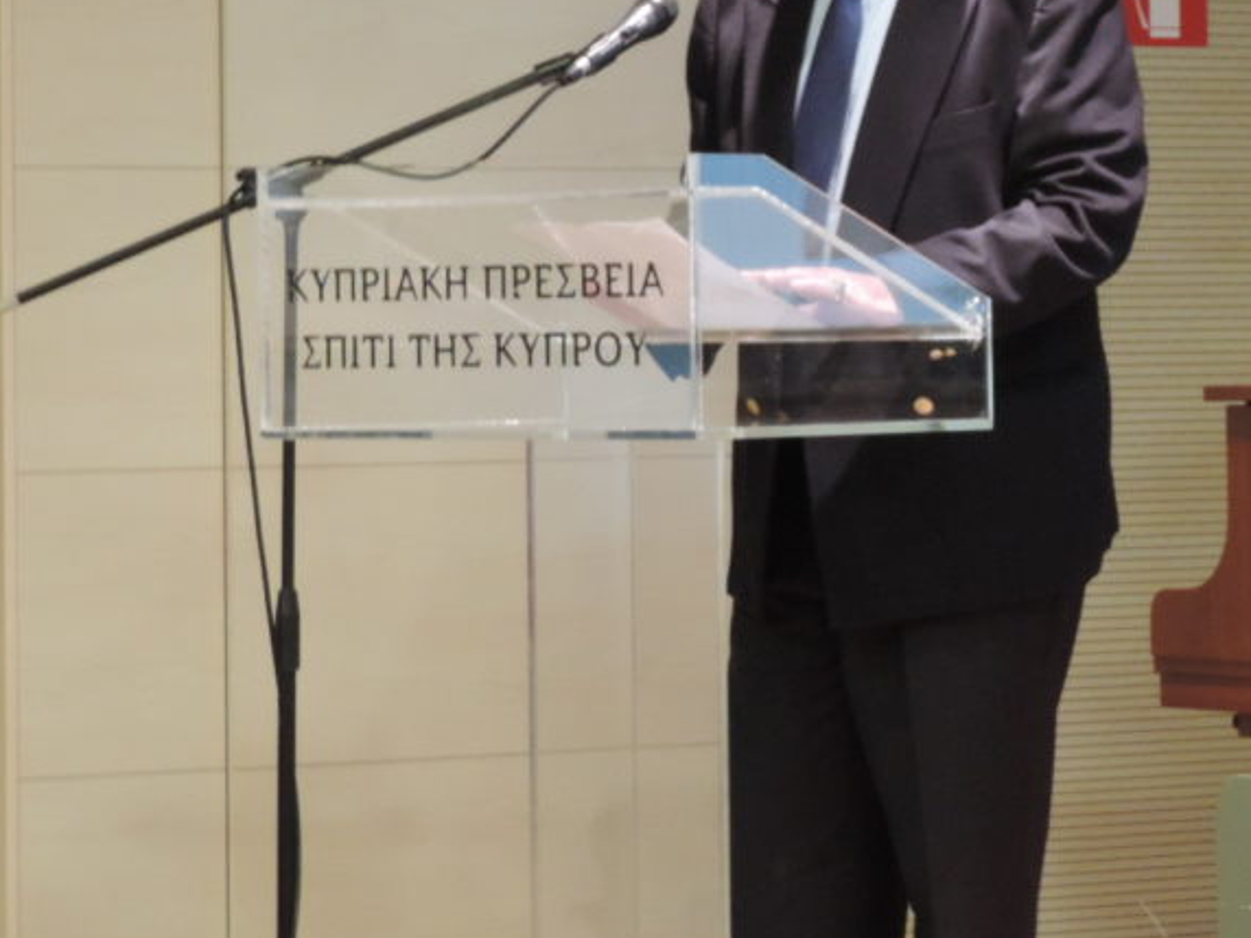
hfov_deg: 11.0
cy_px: 269
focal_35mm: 179
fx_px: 6469
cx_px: 1028
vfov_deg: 8.3
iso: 800
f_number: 4.1
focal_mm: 17.8
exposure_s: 1/13
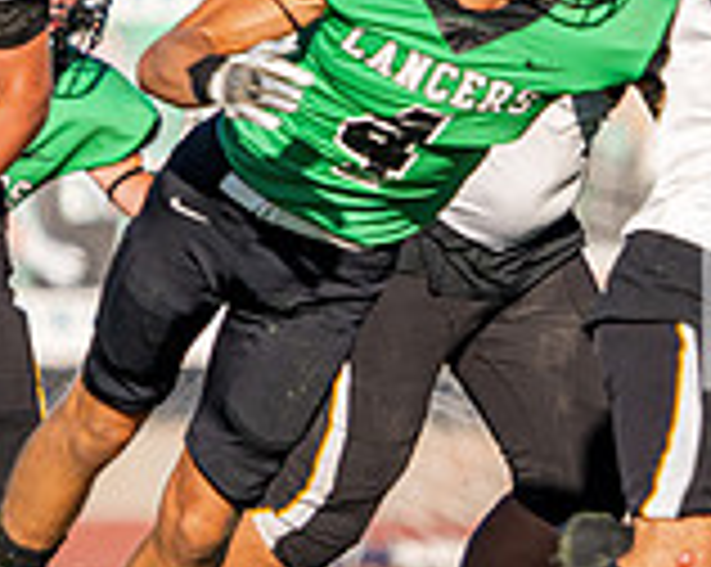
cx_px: 1349
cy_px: 259
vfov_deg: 0.6
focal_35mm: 2381
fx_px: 50041
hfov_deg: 0.8
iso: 160
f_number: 6.3
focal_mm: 600
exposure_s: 1/1000
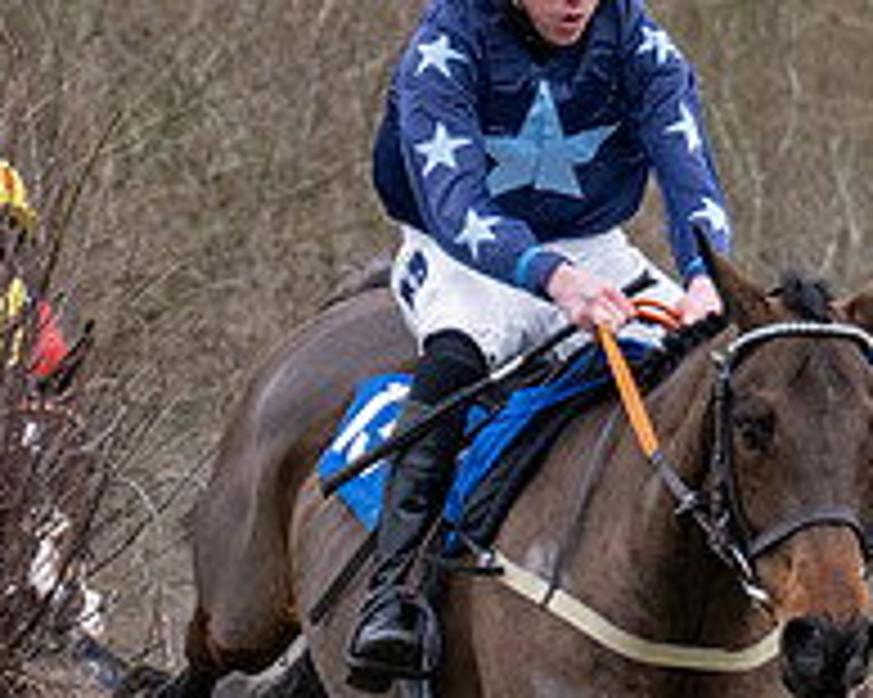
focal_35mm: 623
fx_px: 16089
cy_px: 641
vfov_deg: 2.5
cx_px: 1417
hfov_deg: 3.1
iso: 800
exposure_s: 1/1250
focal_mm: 98
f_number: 4
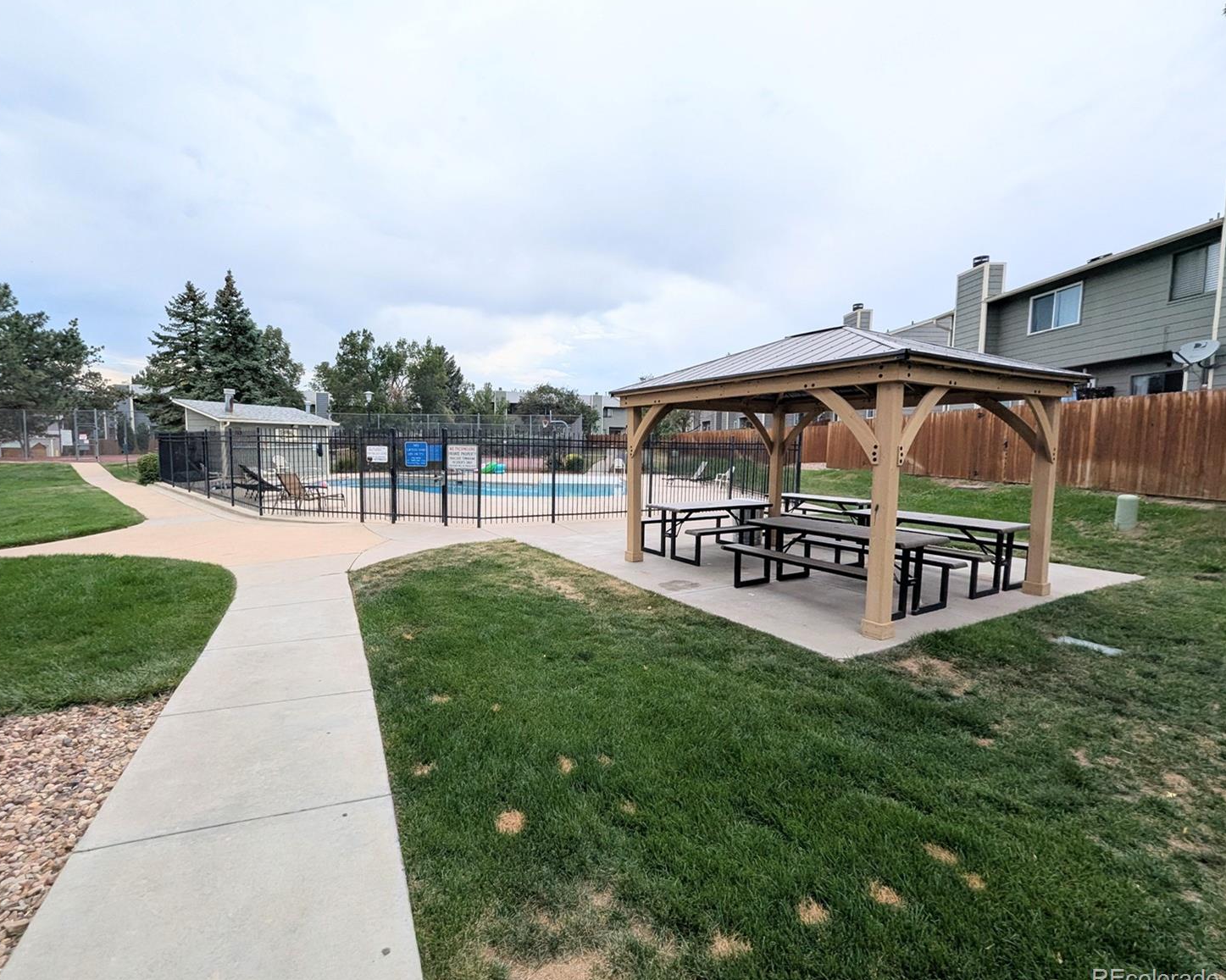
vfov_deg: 88.0
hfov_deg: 100.4
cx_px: 554
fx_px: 508
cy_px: 488
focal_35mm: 14
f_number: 2.2
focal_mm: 1.95
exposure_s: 1/1866
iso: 49
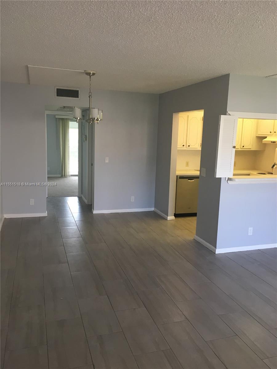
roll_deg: -1.4
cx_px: 138
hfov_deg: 48.2
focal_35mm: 29
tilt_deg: -9.7
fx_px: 309
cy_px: 184
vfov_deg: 61.7
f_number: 2.2
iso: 50
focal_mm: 4.15
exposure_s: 1/30
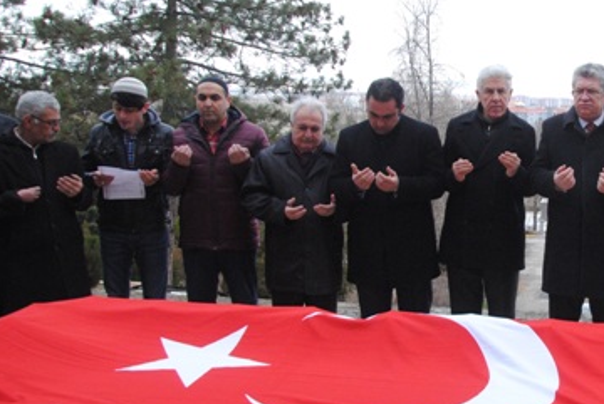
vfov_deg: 28.1
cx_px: 532
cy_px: 221
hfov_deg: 38.5
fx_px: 806
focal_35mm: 48
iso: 800
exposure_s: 1/160
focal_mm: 18
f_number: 6.3
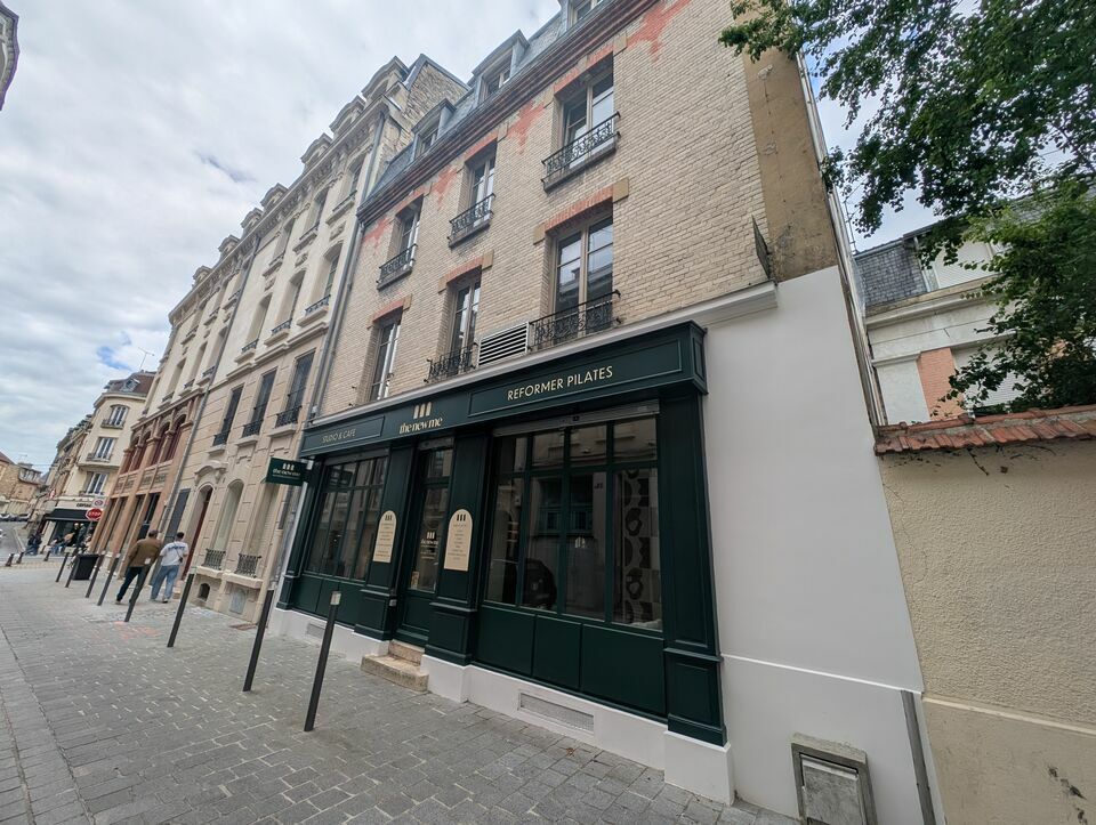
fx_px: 381
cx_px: 548
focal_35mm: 12
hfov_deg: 110.5
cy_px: 412
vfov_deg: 94.6
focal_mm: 2.23
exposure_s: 1/1859
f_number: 1.95
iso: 42
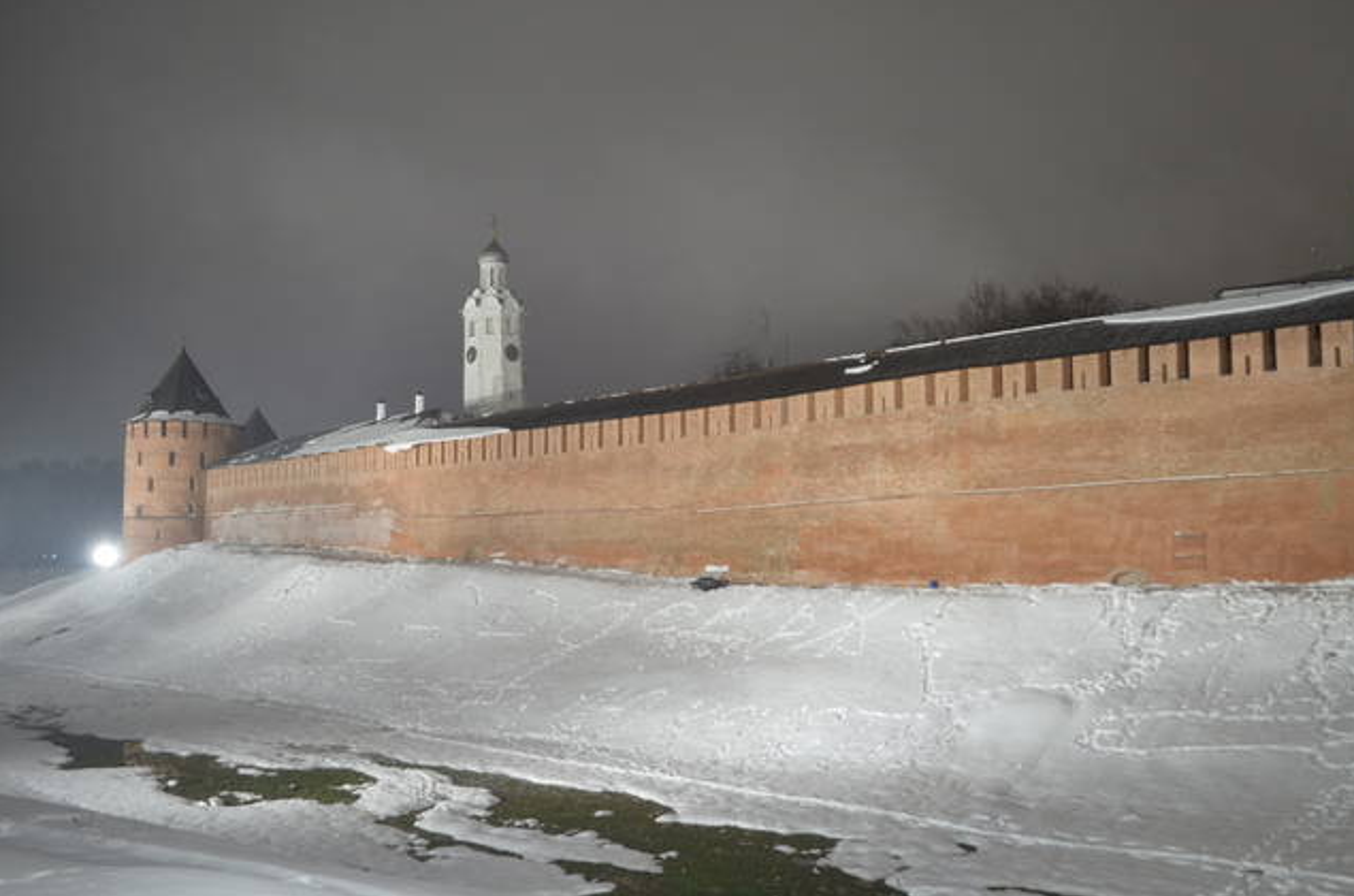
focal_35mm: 34
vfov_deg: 38.7
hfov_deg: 55.9
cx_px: 646
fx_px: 1276
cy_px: 482
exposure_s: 1/10
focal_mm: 20
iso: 800
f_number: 3.8
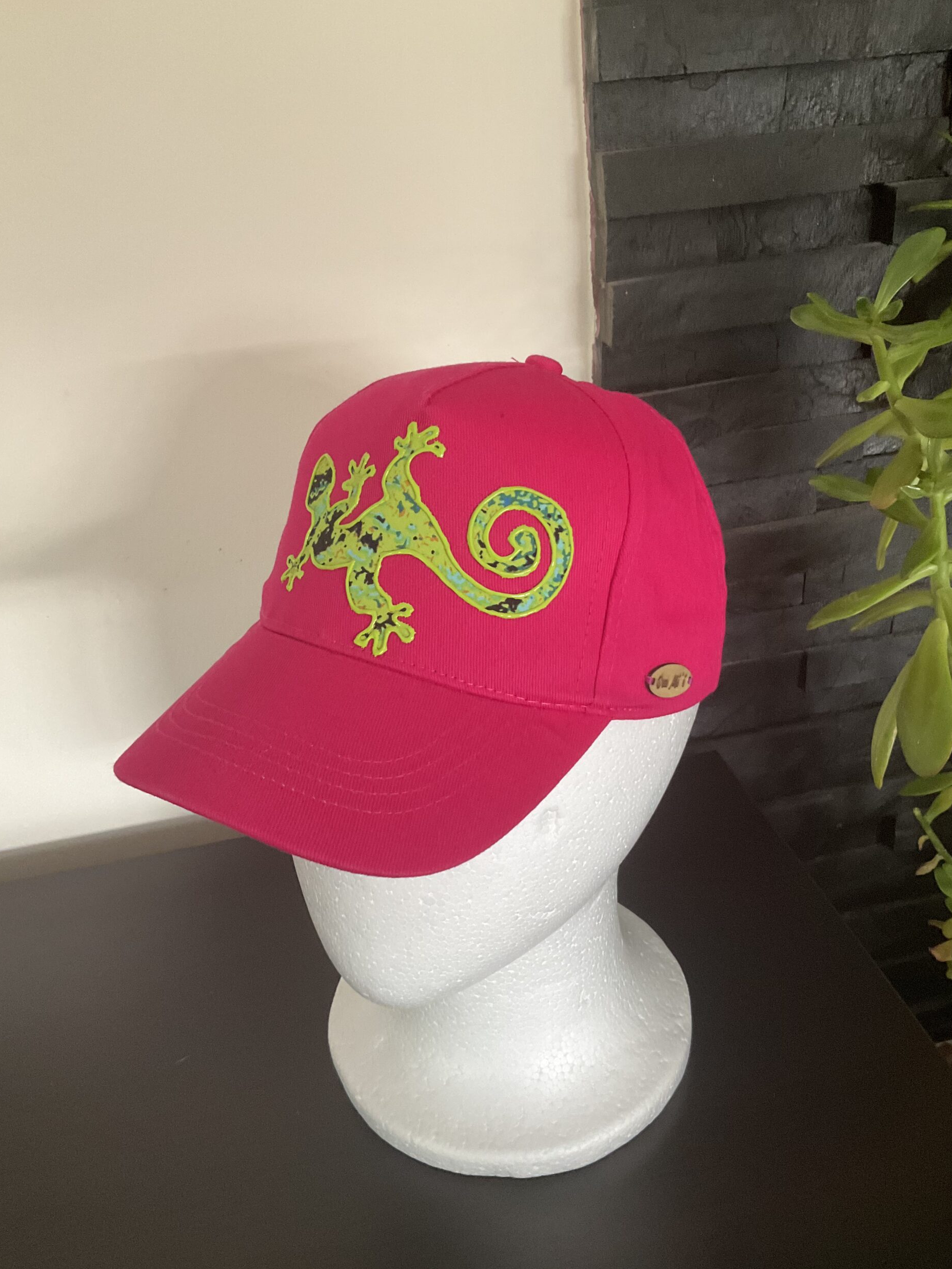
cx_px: 462
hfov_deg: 46.8
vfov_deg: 60.0
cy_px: 635
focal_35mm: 30
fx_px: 1100
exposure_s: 1/60
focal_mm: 3
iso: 160
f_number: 1.8
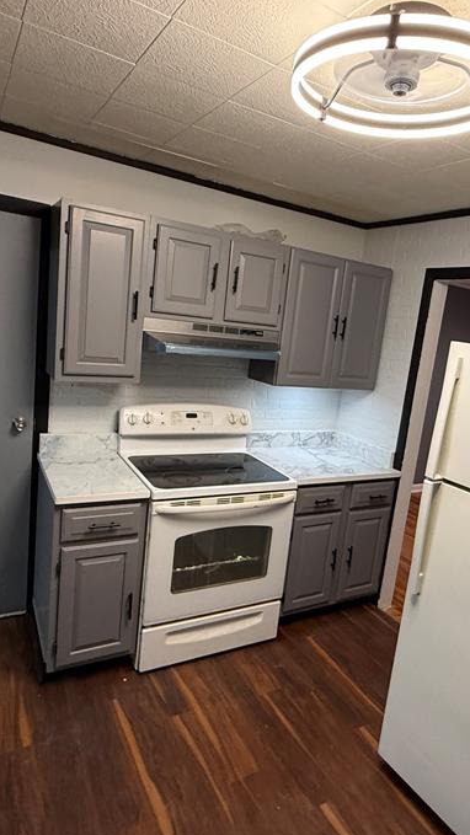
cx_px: 273
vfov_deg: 78.7
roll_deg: -7.4
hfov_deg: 49.3
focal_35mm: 23
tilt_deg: -8.1
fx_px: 510
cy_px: 408
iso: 320
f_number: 2.2
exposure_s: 1/60
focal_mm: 2.22
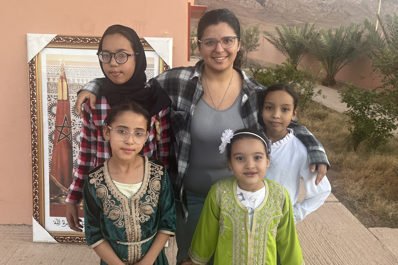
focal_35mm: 28
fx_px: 310
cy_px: 127
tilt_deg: -14.4
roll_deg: -0.6
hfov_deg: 65.5
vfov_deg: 46.4
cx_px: 196
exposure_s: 1/106
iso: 125
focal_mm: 5.1
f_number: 1.6
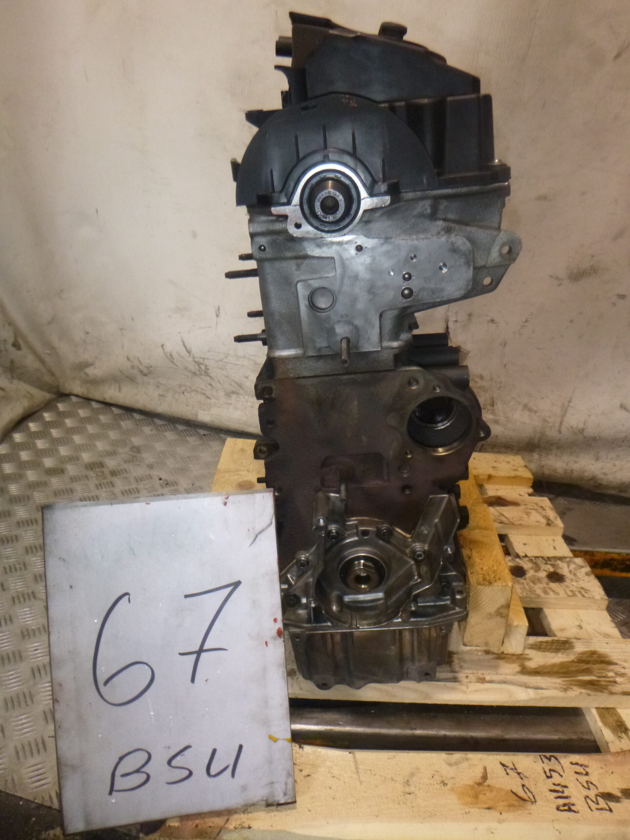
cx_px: 315
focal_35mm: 25
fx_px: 607
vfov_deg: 69.4
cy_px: 420
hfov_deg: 54.9
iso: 320
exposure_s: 1/60
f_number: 3.9
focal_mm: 4.5
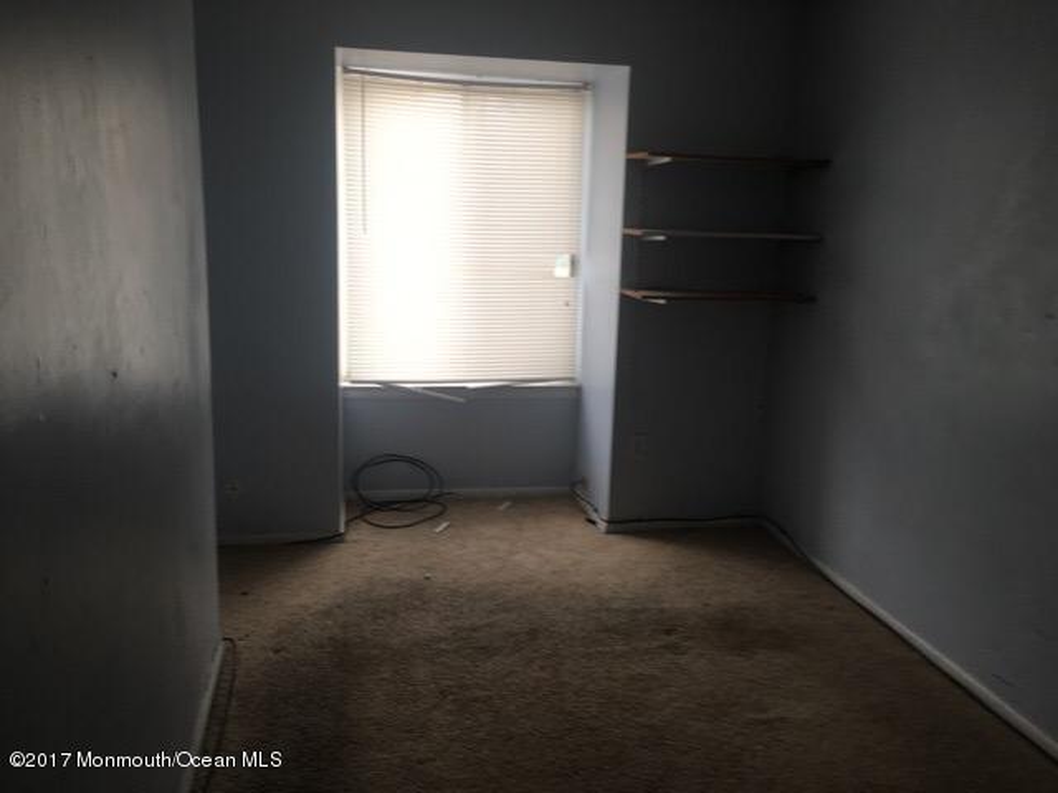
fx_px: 886
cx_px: 529
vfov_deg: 48.2
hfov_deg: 61.7
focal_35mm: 29
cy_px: 396
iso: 32
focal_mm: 4.15
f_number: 2.2
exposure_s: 1/60
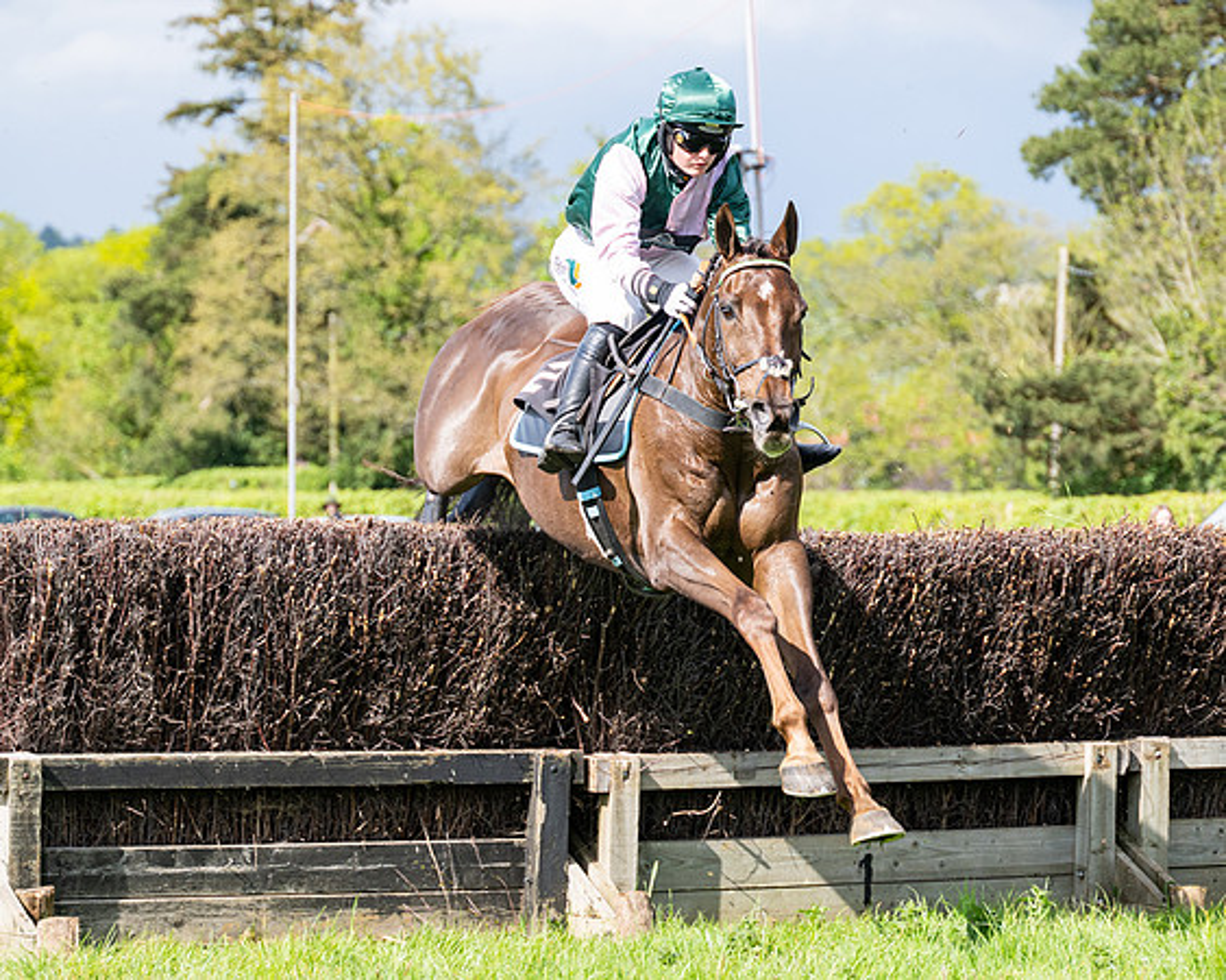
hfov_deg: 11.8
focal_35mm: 164
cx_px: 591
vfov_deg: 9.4
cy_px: 524
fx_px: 5944
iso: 200
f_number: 4
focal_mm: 98
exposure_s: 1/1000
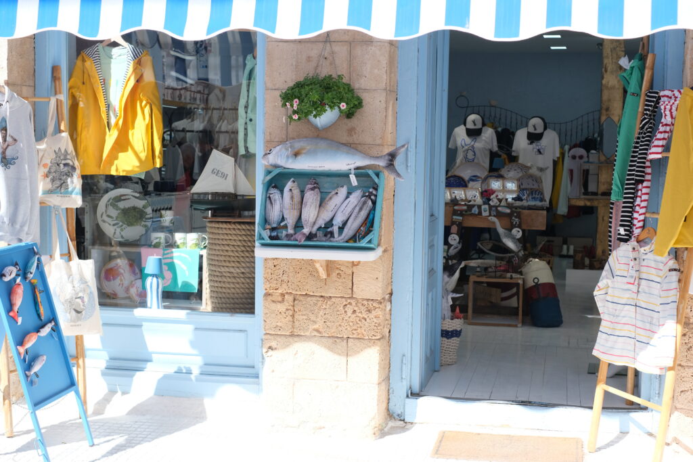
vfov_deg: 25.5
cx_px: 346
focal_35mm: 53
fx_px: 1020
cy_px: 231
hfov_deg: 37.5
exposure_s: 1/500
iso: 320
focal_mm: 35
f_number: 4
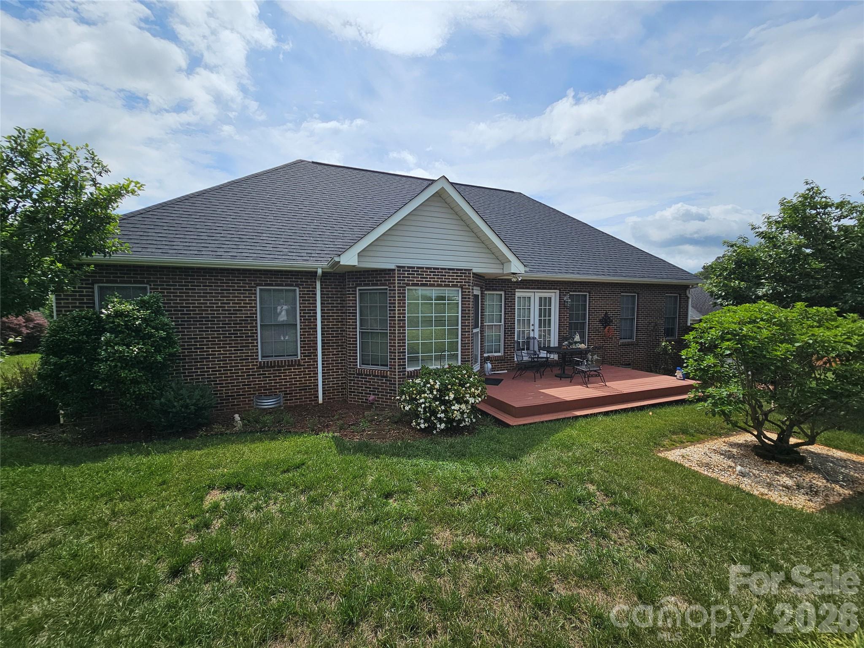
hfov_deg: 106.2
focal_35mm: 13
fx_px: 324
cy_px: 324
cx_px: 432
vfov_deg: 89.9
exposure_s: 1/4098
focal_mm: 2.2
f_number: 2.2
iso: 50
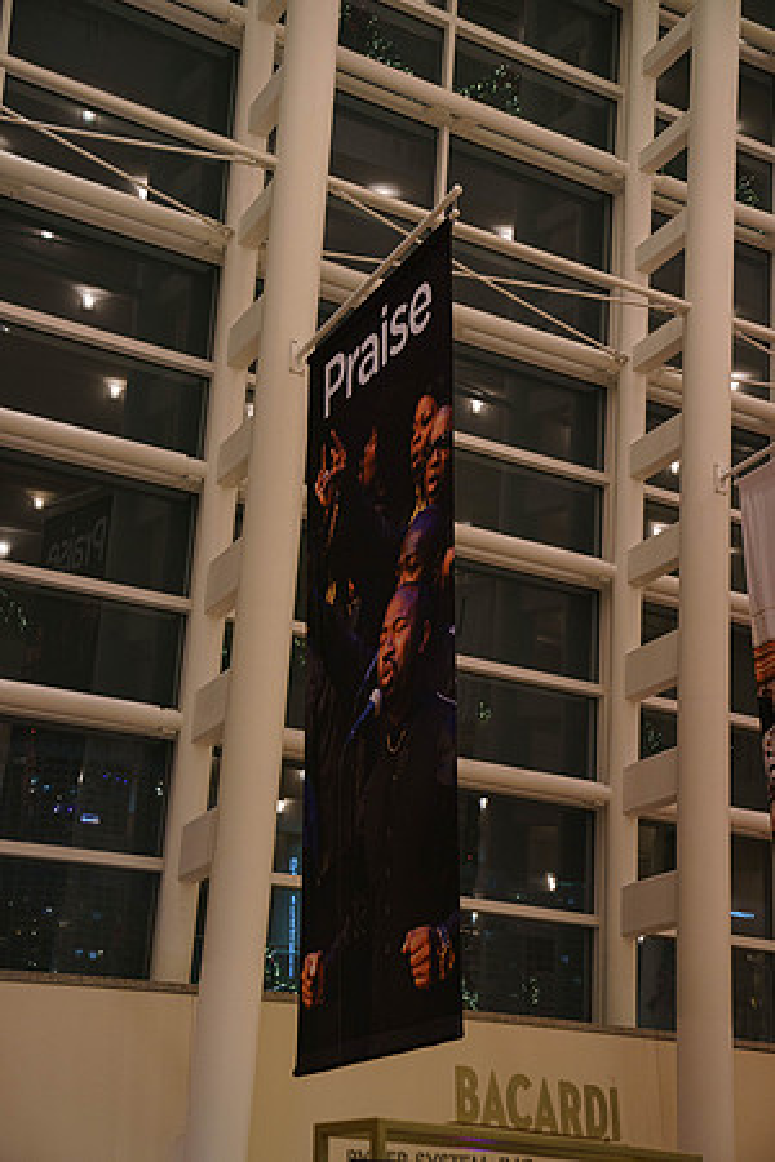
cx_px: 388
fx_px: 1679
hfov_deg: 26.0
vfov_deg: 38.2
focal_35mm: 52
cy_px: 581
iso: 3200
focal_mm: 52
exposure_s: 1/200
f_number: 3.2
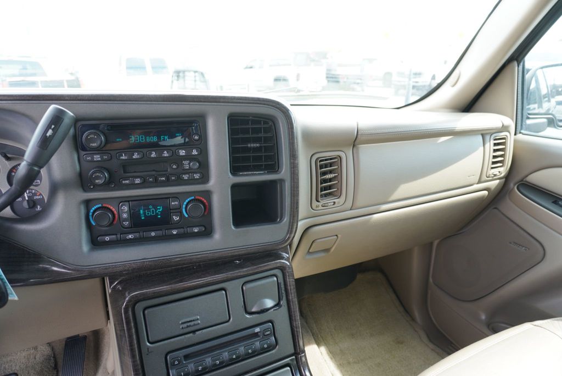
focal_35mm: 24
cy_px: 188
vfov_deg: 53.2
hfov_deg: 73.7
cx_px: 281
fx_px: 375
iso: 160
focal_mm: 16
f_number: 4
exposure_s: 1/60
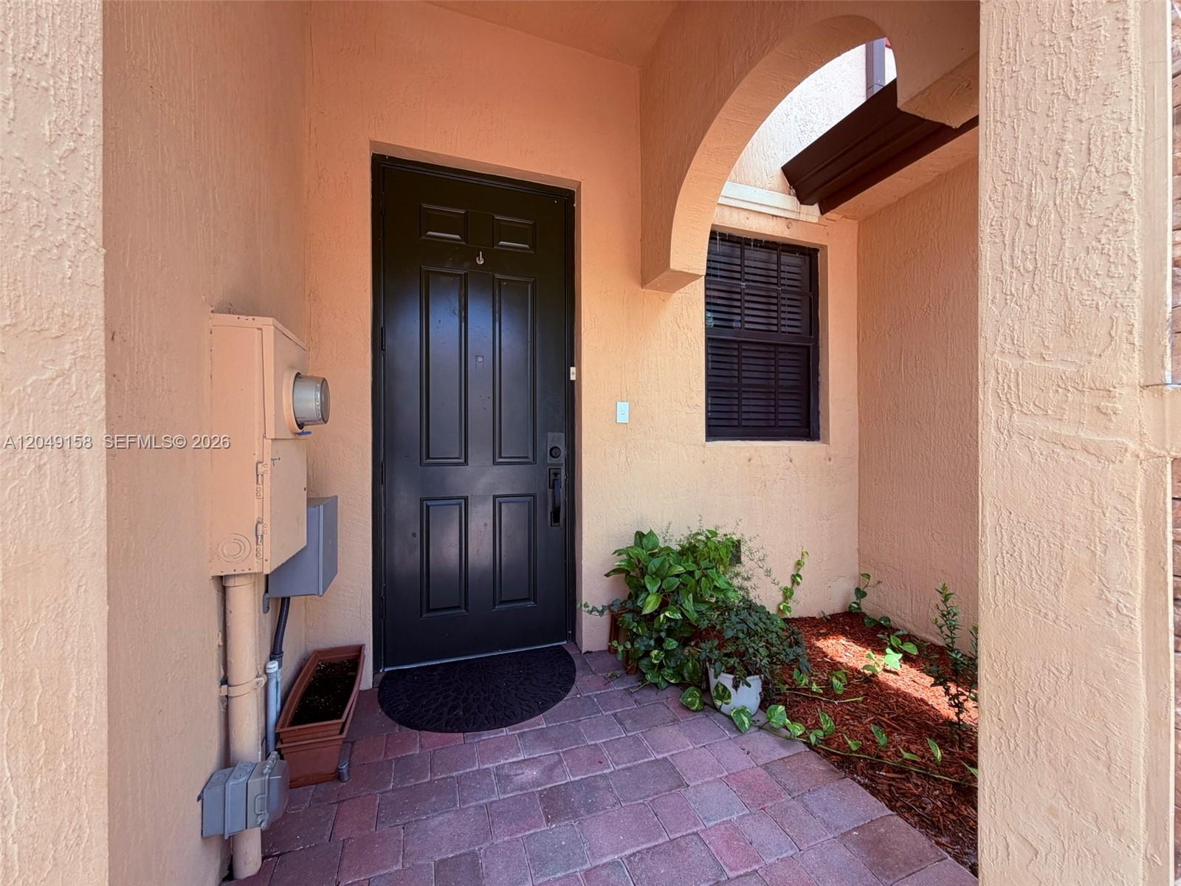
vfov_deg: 85.7
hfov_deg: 102.1
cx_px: 590
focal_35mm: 14
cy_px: 443
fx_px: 478
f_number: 2.2
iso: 40
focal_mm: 2.22
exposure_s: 1/131
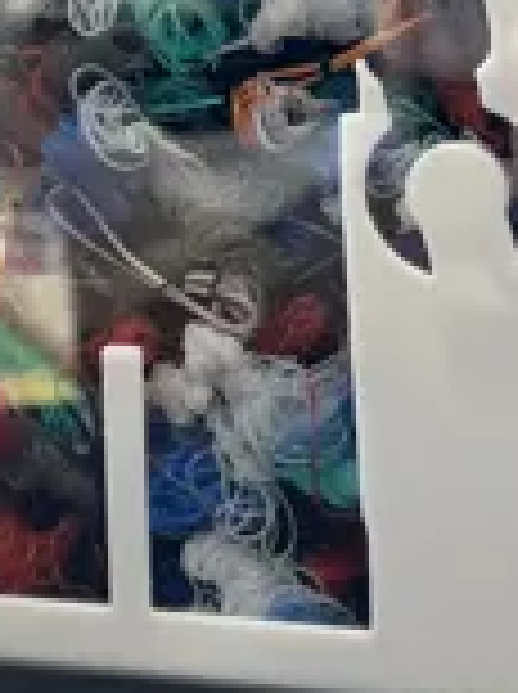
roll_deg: +0.9
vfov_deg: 15.3
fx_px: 2501
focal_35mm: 125
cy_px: -104
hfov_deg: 11.8
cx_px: 176
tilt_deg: -4.7
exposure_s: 1/60
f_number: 1.78
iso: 100
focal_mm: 6.76
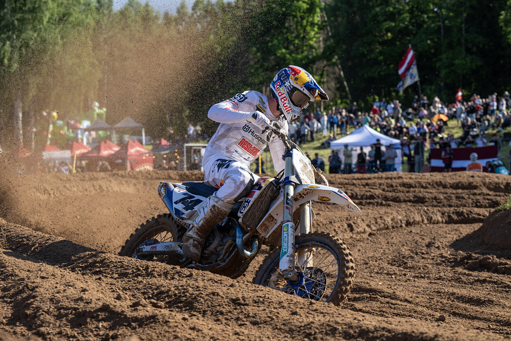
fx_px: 1221
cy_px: 170
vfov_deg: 15.9
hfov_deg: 23.6
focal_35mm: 86
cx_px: 256
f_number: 5
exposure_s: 1/1250
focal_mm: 86
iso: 200
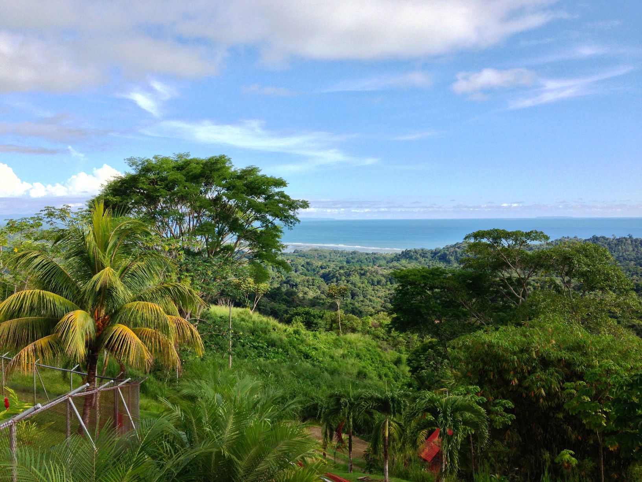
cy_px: 241
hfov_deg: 55.4
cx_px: 321
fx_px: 612
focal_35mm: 33
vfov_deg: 42.9
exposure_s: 1/1004
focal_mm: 4.13
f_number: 2.4
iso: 50
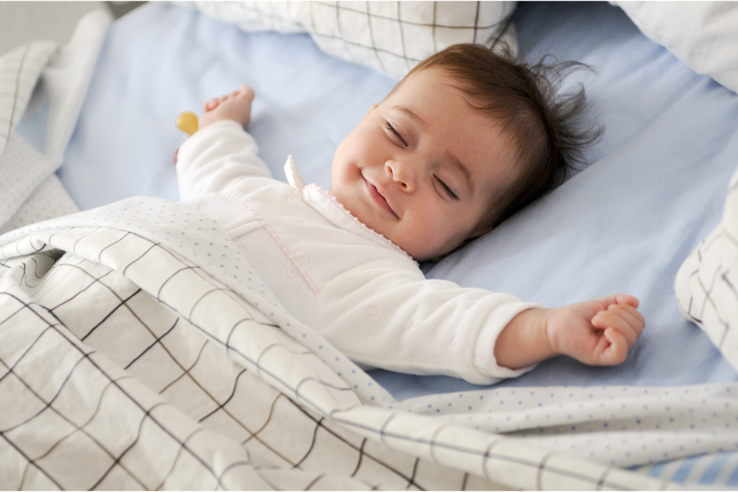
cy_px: 246
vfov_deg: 16.6
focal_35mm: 82
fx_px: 1691
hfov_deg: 24.6
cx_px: 369
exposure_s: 1/60
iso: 400
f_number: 2.8
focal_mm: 55
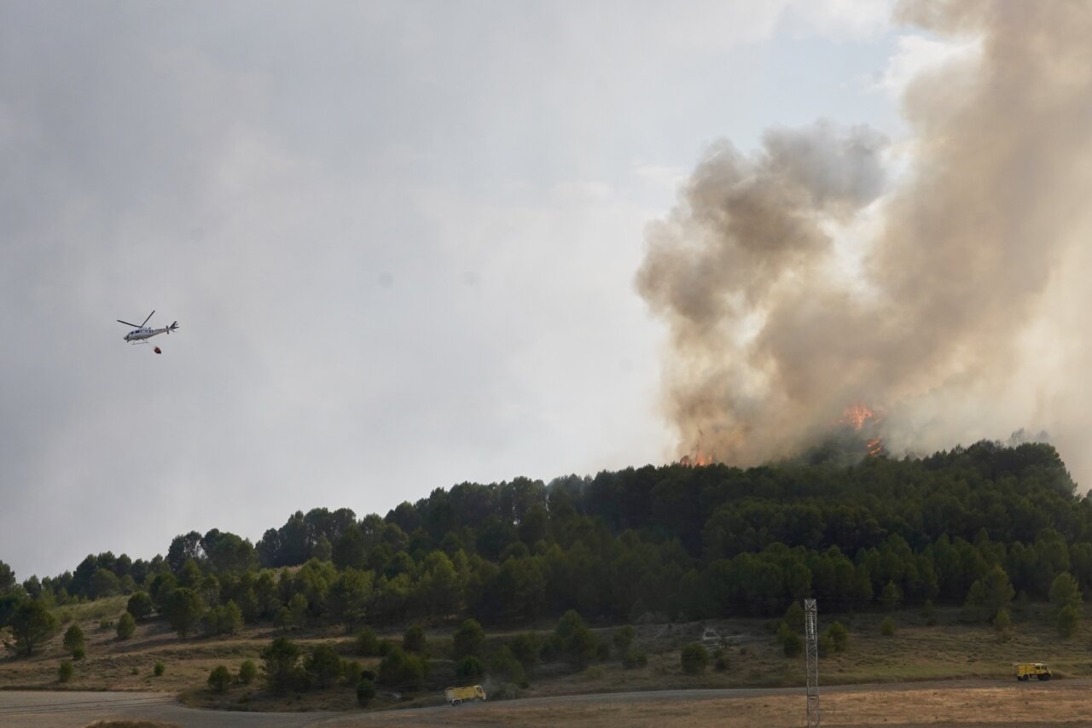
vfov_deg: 12.6
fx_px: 3306
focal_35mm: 109
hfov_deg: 18.8
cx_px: 546
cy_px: 364
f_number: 10
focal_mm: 73
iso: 1000
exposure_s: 1/2000
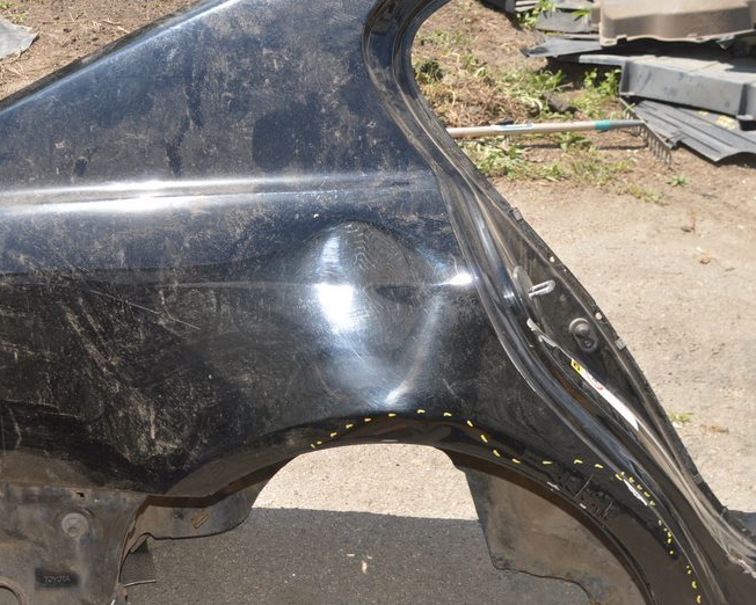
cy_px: 375
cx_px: 238
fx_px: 1186
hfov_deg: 34.9
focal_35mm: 53
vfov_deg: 28.5
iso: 100
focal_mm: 24
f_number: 7.1
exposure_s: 1/200
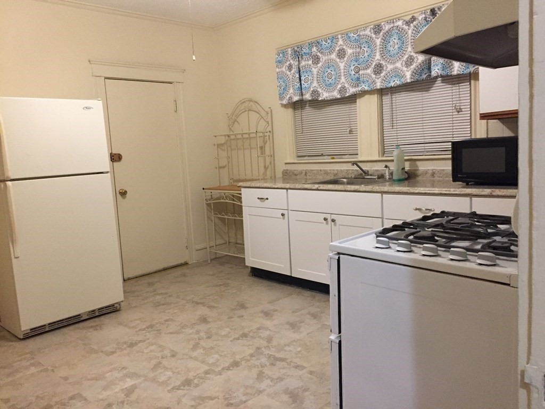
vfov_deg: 48.2
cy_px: 204
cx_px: 272
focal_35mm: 29
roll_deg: +3.3
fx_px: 457
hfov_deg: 61.7
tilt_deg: -7.0
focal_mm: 4.15
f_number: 2.2
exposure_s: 1/15
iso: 250
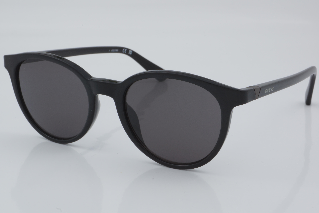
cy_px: 106
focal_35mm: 82
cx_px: 160
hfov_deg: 24.6
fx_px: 731
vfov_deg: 16.6
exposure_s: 1/4
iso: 100
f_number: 32
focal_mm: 55
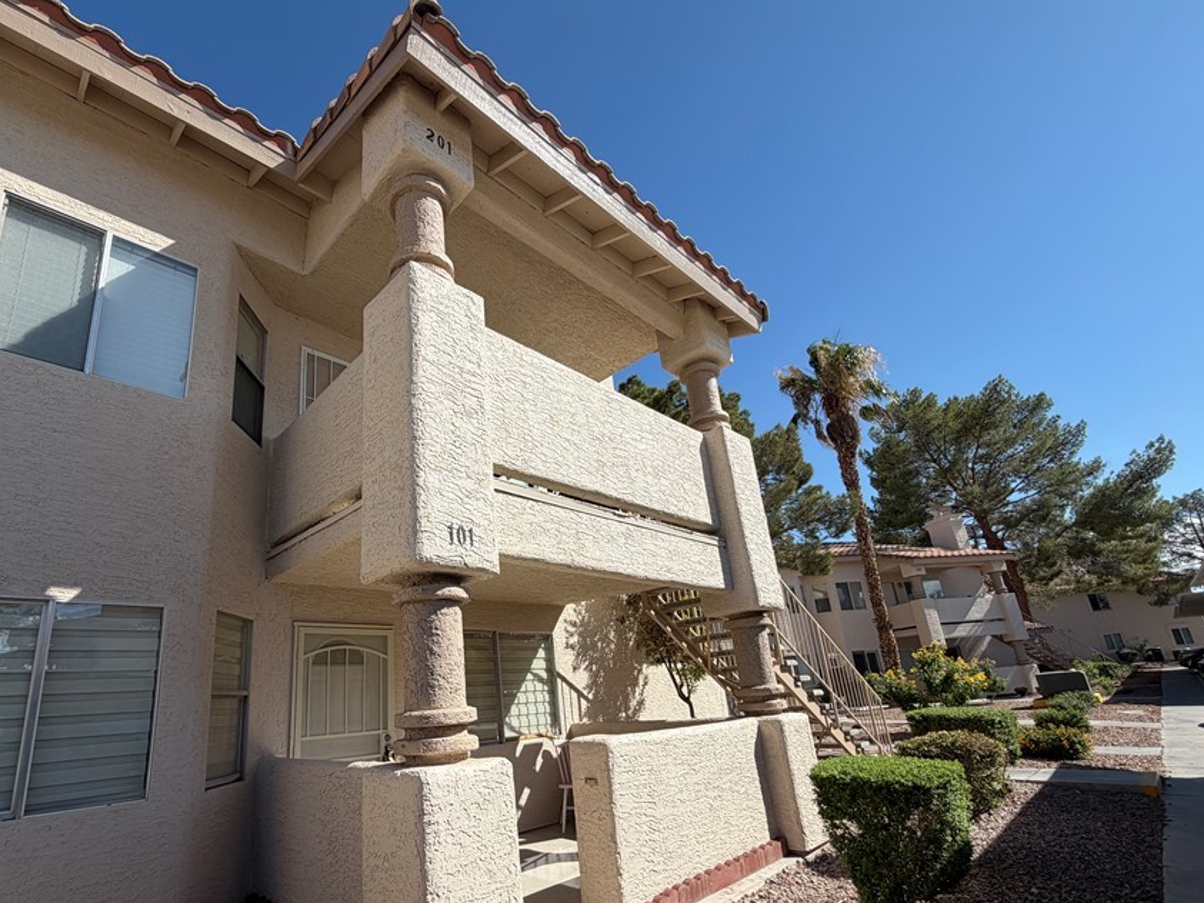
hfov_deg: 90.4
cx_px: 513
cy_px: 529
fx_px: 591
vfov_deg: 74.1
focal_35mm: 17
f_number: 2.2
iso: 20
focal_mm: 2.22
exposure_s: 1/901
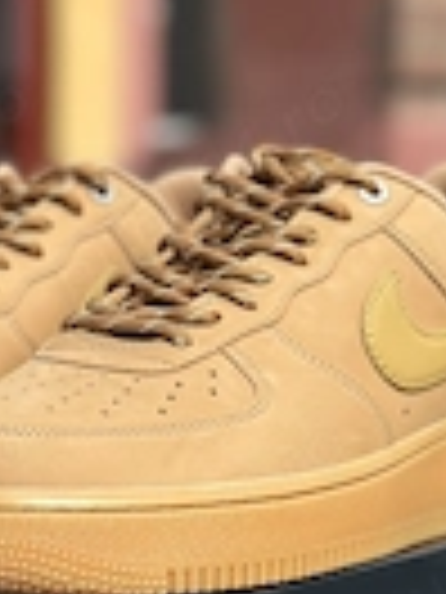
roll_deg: -1.0
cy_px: 266
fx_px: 2508
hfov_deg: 10.1
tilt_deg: +0.1
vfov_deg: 13.5
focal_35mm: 146
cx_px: 41
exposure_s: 1/5263
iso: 100
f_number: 1.78
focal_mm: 6.86
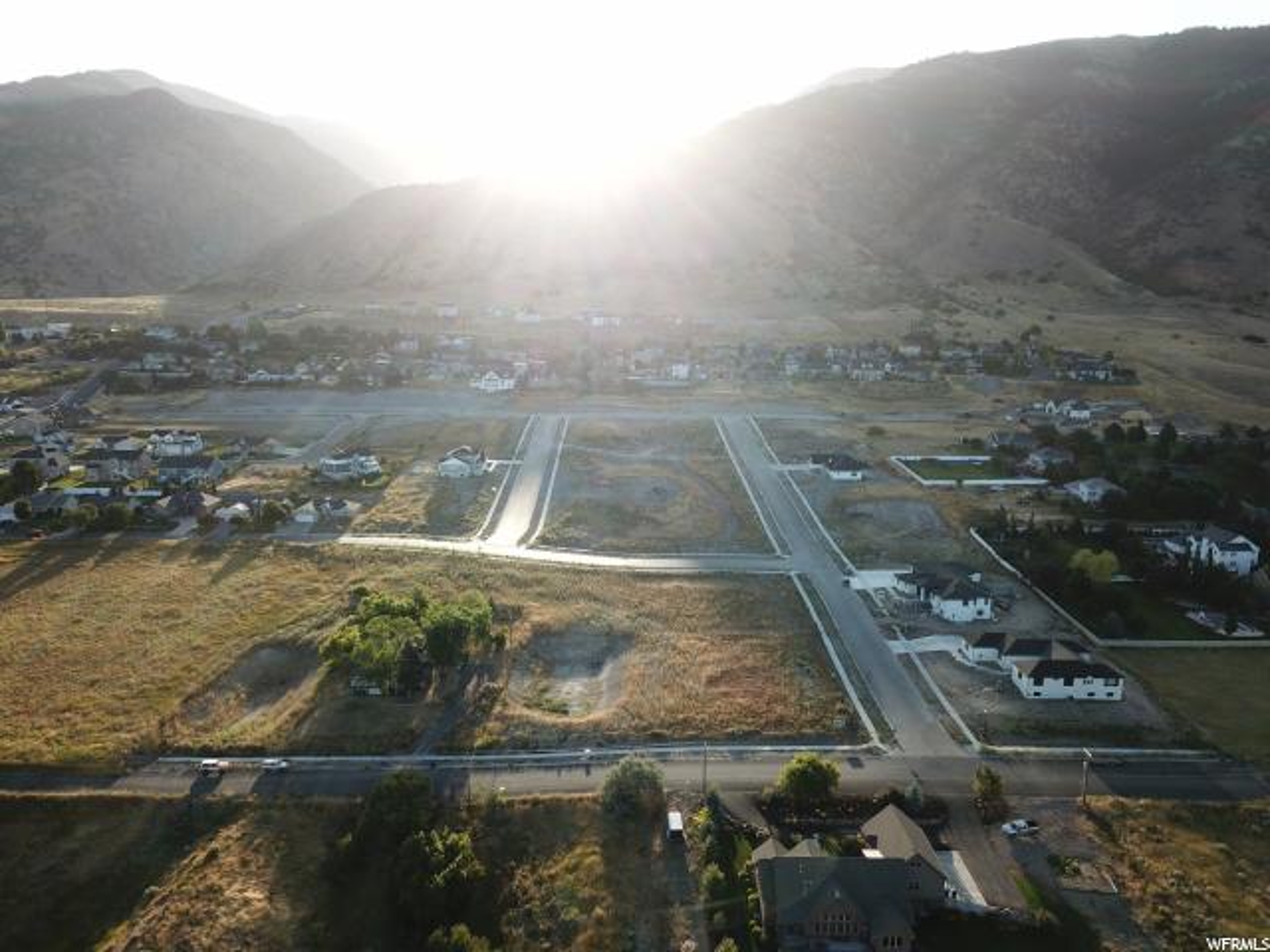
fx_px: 954
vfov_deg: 53.1
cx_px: 635
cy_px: 476
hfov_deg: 67.3
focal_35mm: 26
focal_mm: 4.73
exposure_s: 1/569
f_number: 2.2
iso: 100
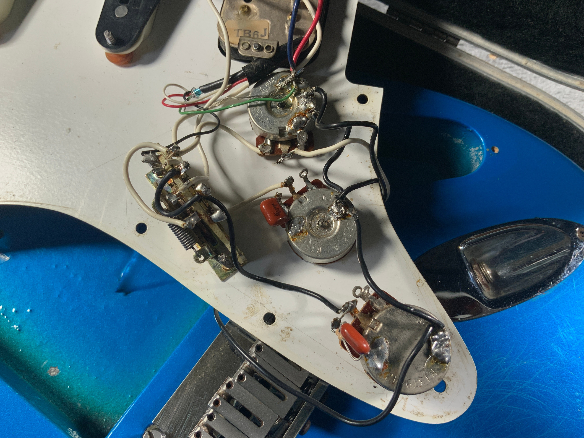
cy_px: 219
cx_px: 292
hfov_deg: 61.7
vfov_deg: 48.2
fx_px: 489
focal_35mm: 29
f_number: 1.8
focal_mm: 3
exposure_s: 1/78
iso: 50
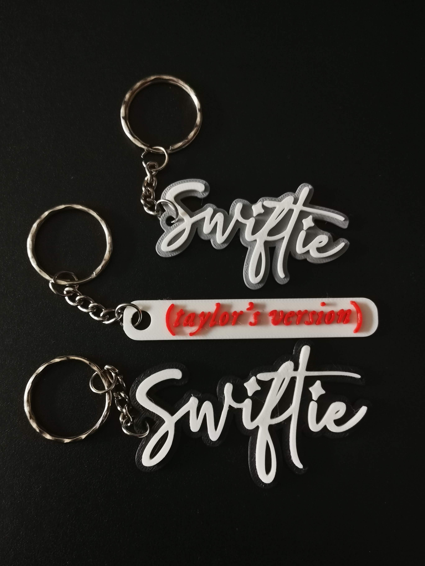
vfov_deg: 55.4
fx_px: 540
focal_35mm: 33
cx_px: 212
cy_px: 283
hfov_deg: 42.9
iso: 400
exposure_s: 1/60
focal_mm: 5.58
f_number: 1.8
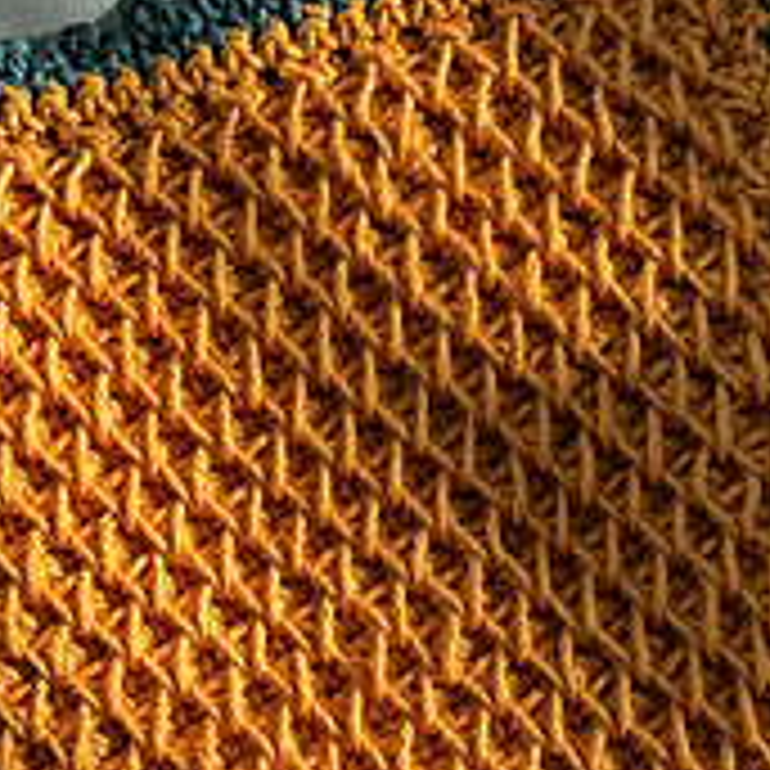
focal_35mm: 67
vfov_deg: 25.3
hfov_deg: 25.7
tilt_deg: -82.9
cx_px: 324
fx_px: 1686
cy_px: 599
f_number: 1.6
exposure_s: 1/792
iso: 50
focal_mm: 5.96
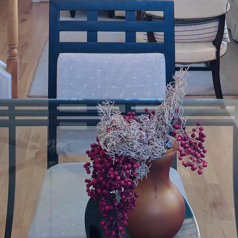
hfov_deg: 23.3
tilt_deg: -4.0
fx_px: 576
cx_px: 104
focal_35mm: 74
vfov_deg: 21.0
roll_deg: -0.5
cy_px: -81
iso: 64
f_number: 1.6
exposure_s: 1/149
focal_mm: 5.96
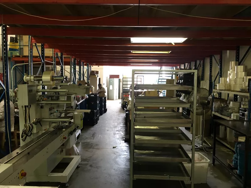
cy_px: 94
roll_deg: -1.6
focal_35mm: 29
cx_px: 126
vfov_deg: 48.2
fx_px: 210
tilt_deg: -2.3
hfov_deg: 61.7
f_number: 2.2
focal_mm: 4.15
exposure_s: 1/33
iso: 64
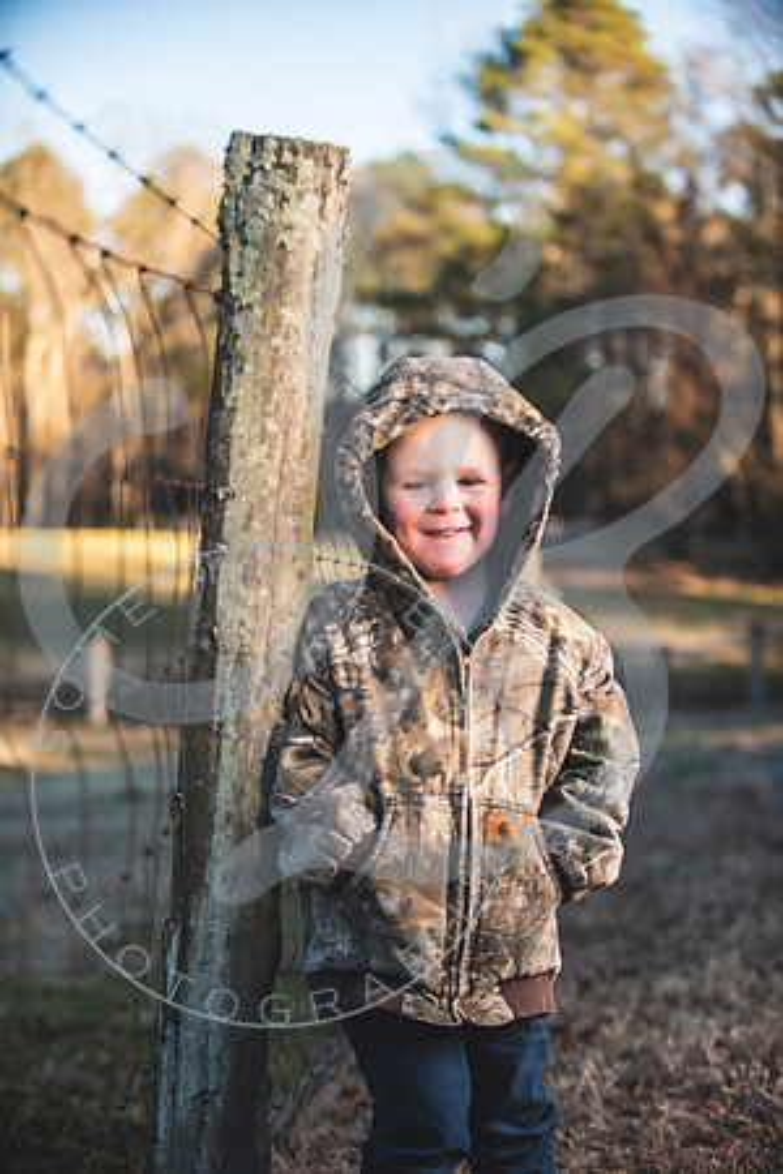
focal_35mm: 70
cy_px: 587
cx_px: 392
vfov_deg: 28.8
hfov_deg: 19.5
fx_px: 2284
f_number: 2.8
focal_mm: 70
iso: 100
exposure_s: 1/320
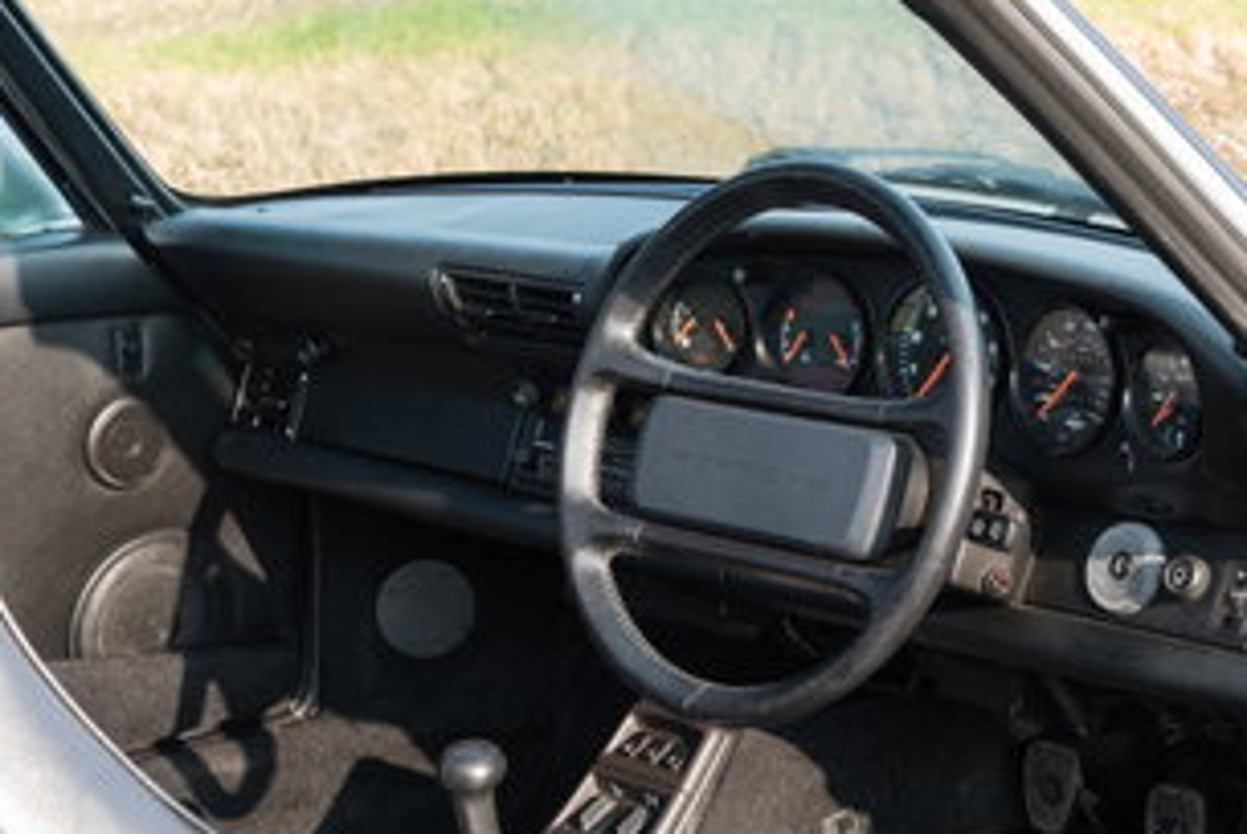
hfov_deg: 23.1
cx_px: 748
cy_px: 595
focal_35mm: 88
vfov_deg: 15.5
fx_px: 3051
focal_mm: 35
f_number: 9
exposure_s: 1/30
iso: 400
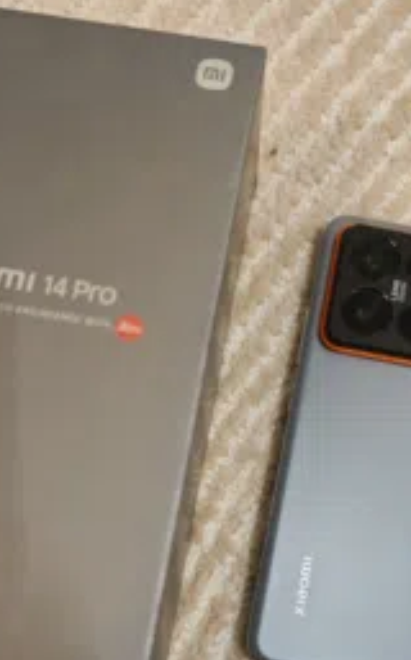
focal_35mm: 38
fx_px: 683
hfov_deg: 33.5
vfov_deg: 51.0
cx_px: 223
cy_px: 419
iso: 250
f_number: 1.67
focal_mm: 8.71
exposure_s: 1/100
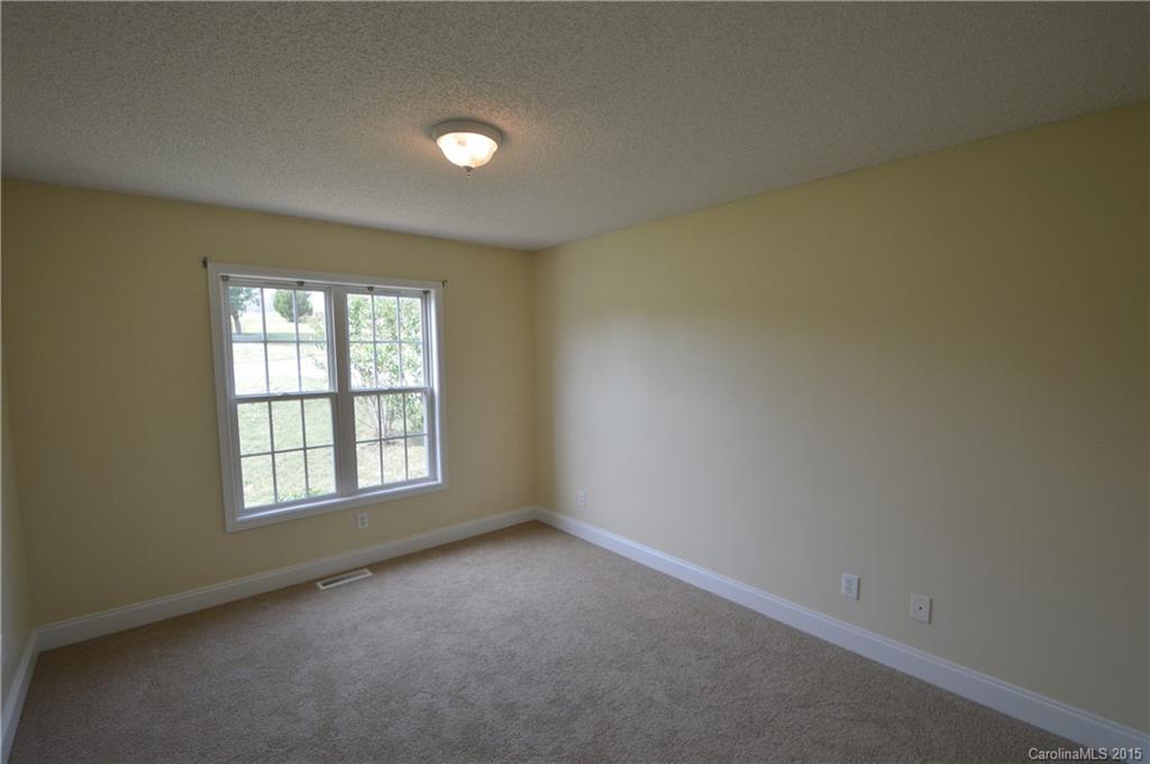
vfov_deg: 77.2
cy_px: 382
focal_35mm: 15
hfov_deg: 100.5
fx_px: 479
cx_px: 575
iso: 280
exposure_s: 1/125
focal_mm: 10
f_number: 5.6
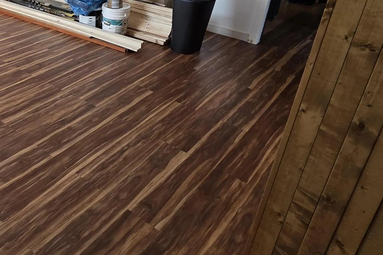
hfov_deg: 50.2
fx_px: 340
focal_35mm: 32
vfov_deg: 39.1
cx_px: 19
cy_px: 42
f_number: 1.9
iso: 160
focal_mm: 2.2
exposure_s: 1/120
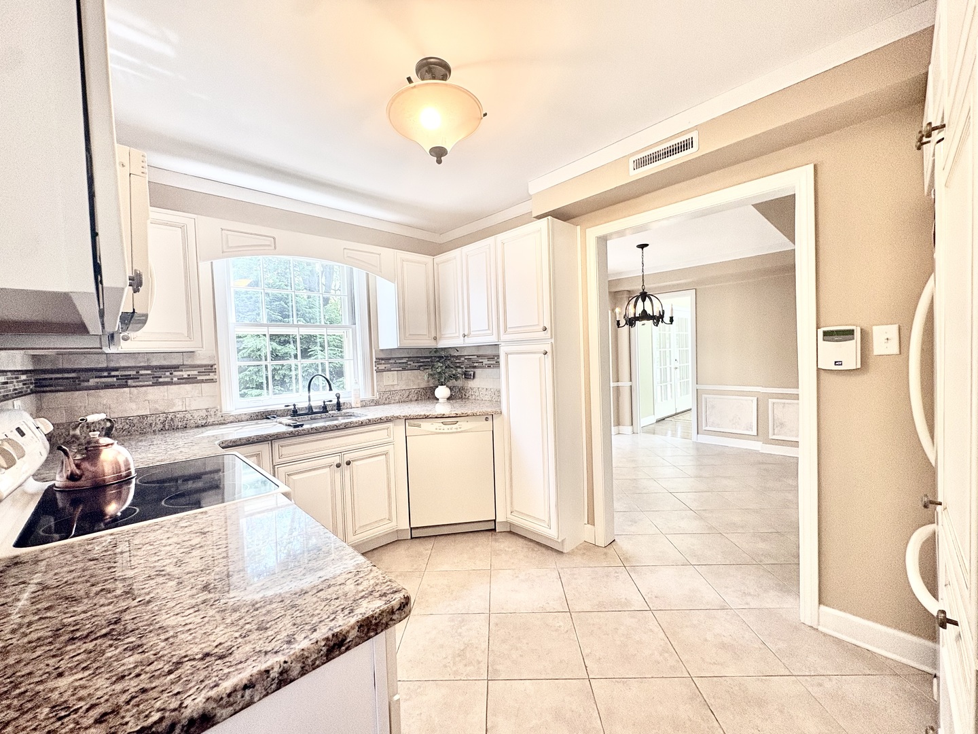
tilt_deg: -2.1
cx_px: 489
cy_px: 367
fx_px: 396
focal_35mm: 14
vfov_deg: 85.7
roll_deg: +1.6
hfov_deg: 102.1
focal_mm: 2.22
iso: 125
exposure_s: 1/120
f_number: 2.2
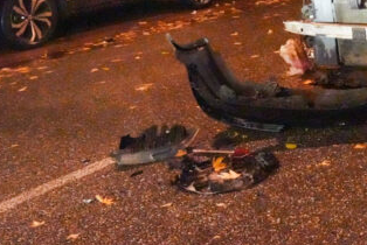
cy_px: 19
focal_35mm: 78
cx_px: 402
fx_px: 796
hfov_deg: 24.3
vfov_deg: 17.2
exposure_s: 1/60
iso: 51200
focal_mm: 35
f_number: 9
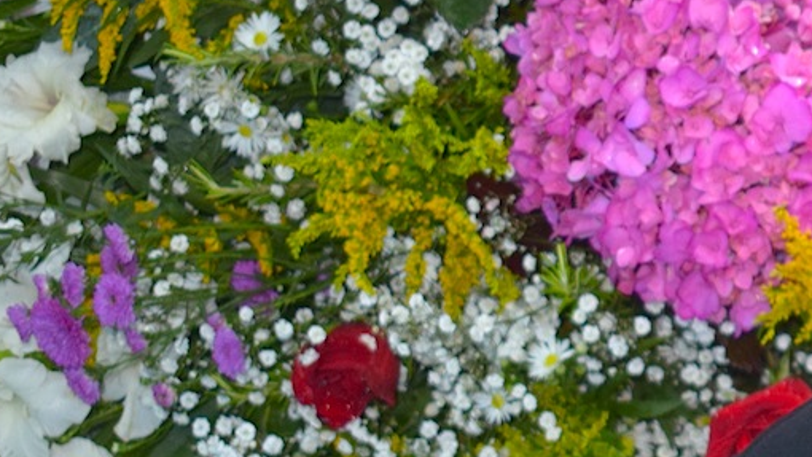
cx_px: 1148
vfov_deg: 7.7
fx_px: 3381
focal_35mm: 157
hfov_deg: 13.1
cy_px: 315
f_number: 4.5
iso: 800
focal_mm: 34
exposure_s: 1/80
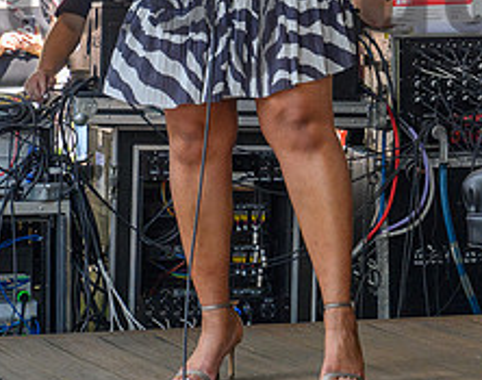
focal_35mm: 201
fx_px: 2851
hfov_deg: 9.6
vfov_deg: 7.6
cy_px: -76
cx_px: 519
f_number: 5.6
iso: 1600
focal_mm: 70
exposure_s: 1/640
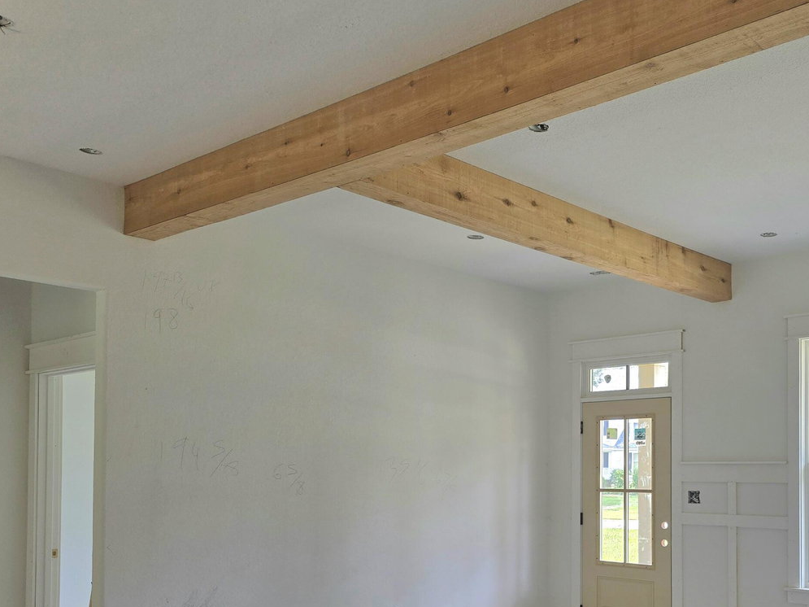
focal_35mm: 37
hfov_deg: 48.2
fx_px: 865
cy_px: 455
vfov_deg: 37.7
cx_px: 607
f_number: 1.7
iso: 50
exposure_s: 1/182
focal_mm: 6.3
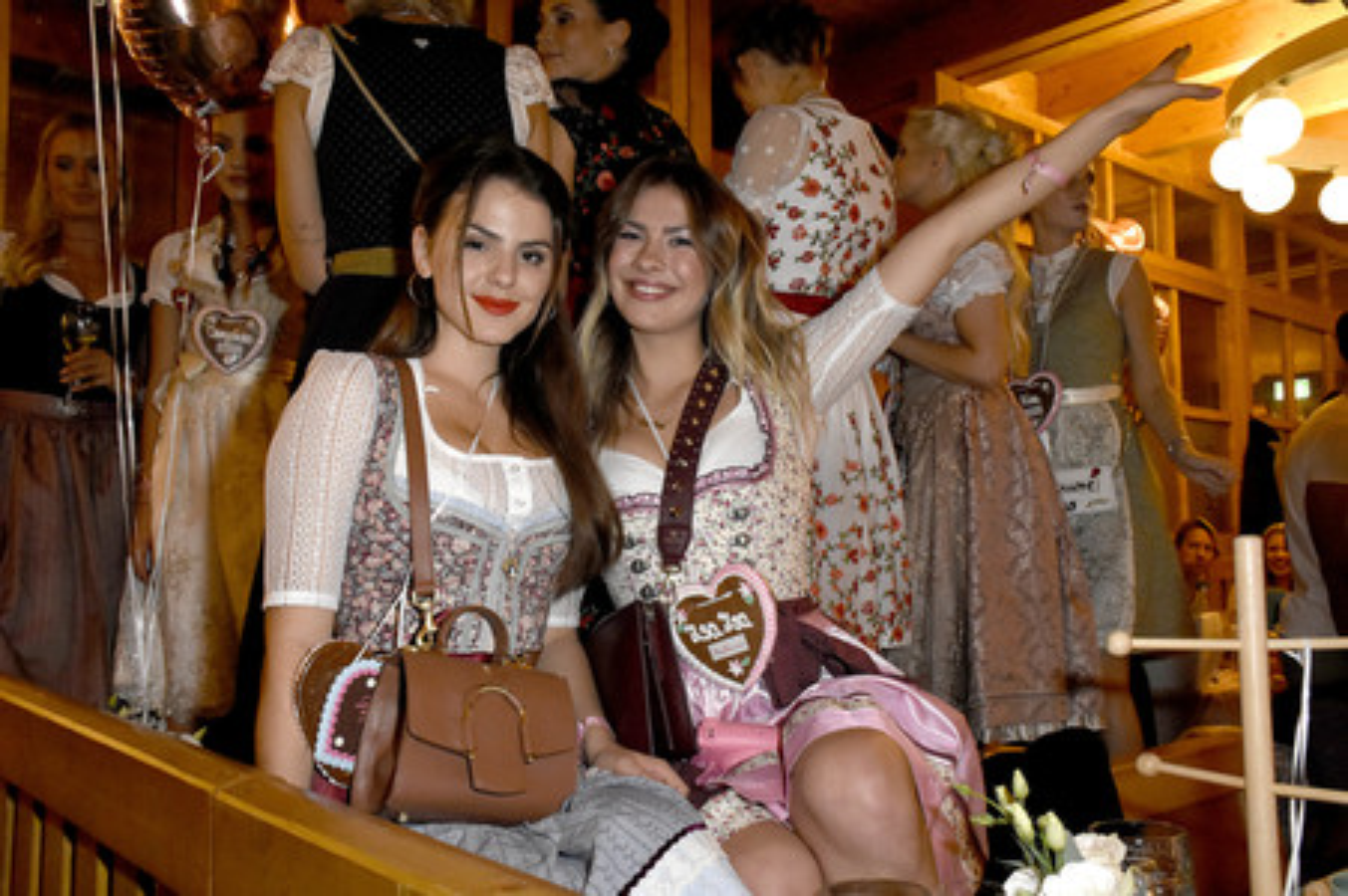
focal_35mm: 33
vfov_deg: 39.9
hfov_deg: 57.3
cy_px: 448
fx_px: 1235
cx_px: 674
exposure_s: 1/160
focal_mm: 22
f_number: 6.3
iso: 3200
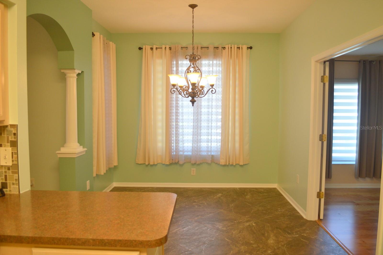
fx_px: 287
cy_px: 128
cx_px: 192
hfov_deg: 67.4
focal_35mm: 27
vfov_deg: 47.9
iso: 400
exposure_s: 1/50
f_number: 3.5
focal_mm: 18
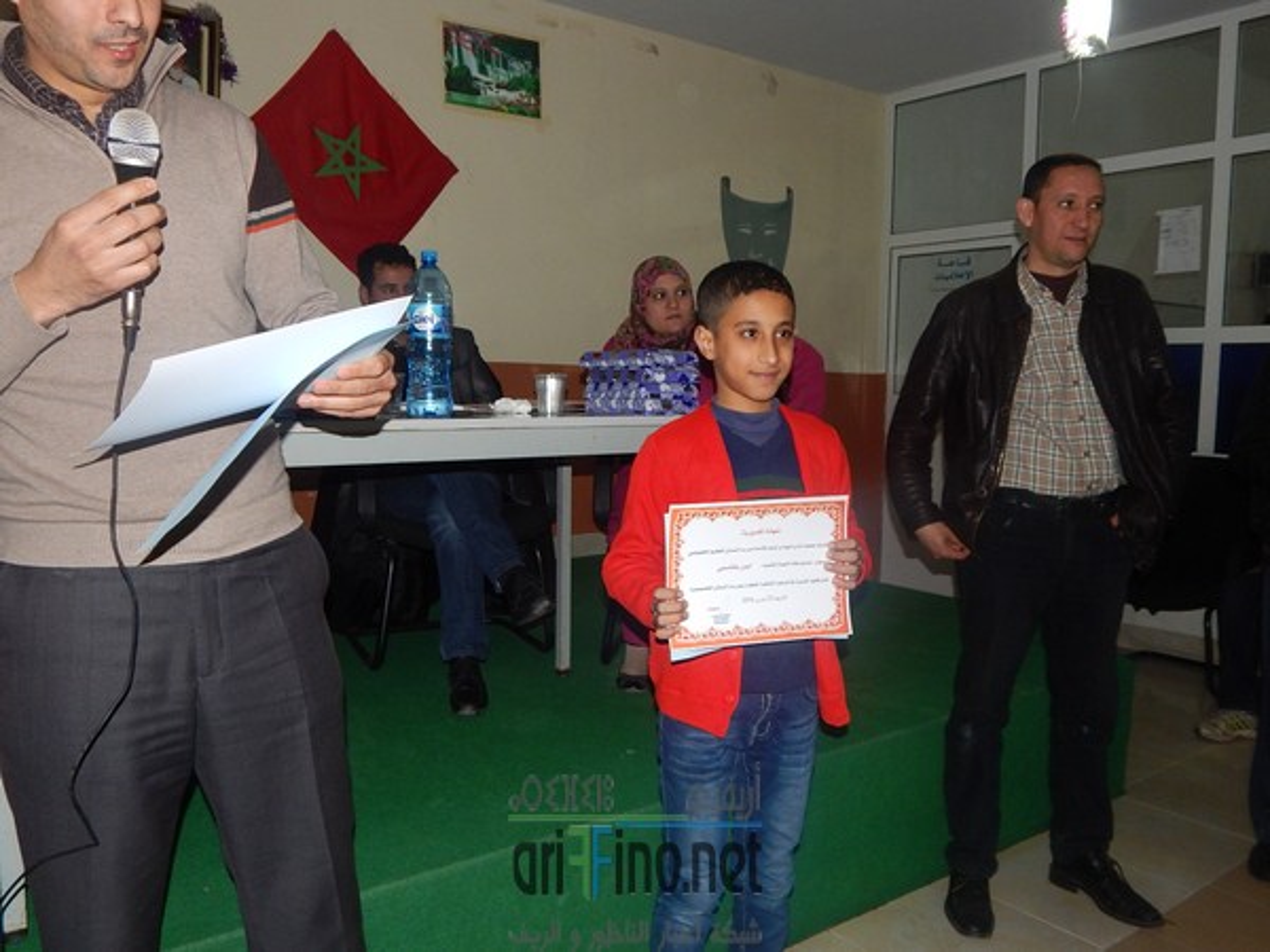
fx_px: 1027
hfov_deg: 63.4
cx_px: 635
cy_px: 476
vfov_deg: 49.7
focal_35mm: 28
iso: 200
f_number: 3.2
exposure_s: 1/30
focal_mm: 5.1
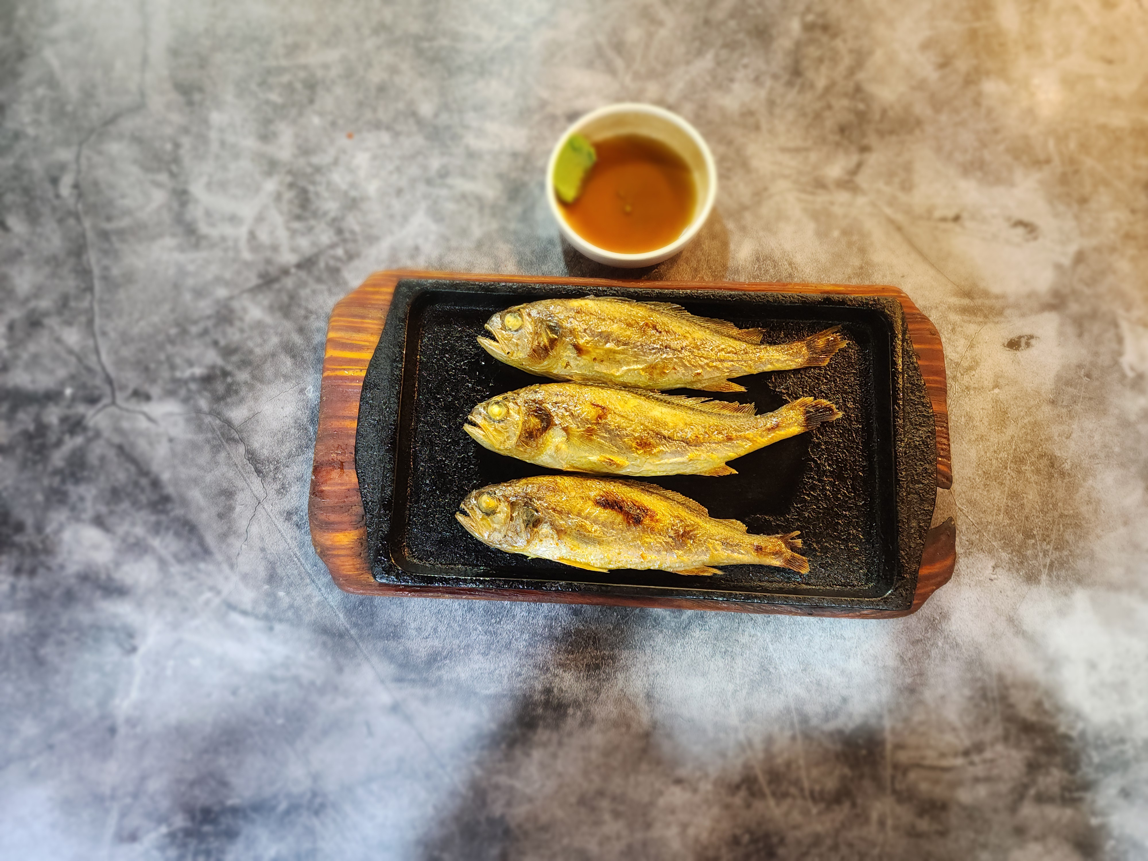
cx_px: 574
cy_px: 430
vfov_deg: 58.9
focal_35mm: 23
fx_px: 763
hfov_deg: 73.9
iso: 320
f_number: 1.8
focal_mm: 6.4
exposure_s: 1/17.2
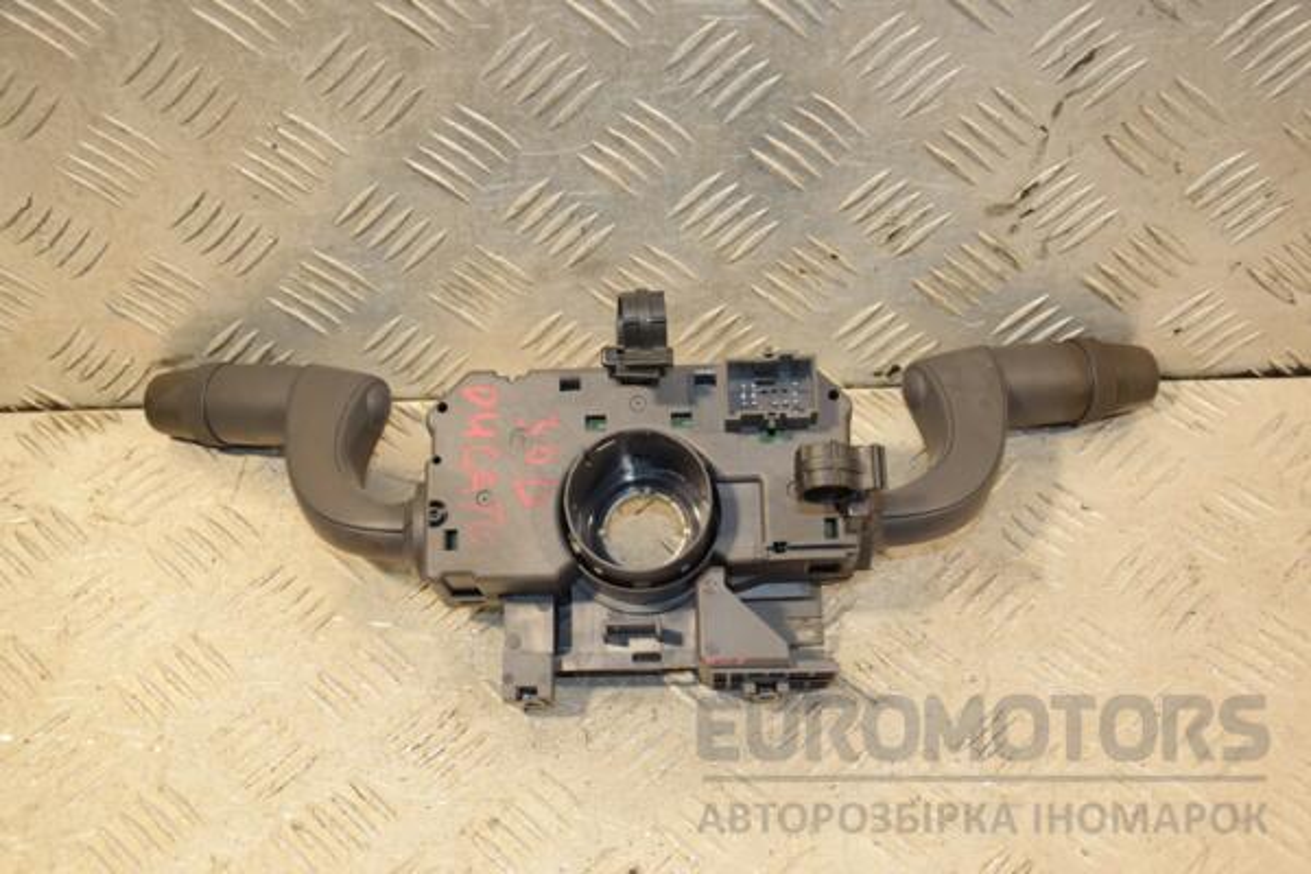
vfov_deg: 25.8
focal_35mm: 52
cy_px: 437
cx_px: 656
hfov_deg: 37.9
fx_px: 1912
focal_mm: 35
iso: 800
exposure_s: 1/200
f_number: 5
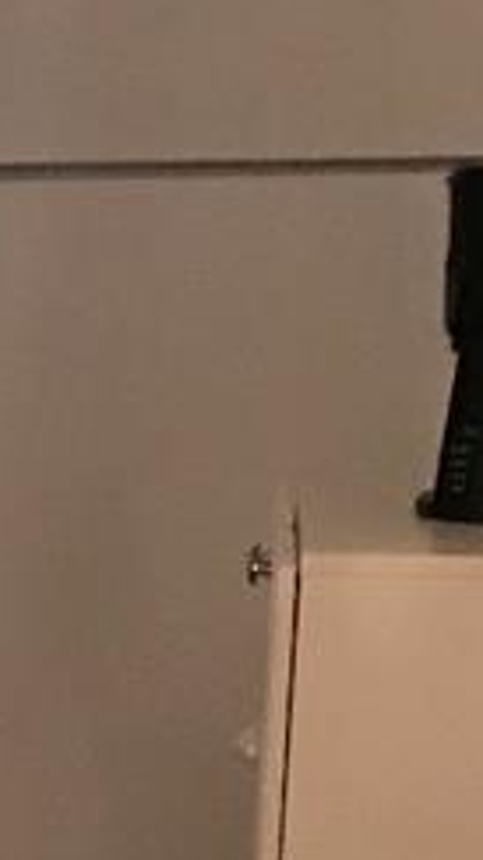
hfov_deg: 5.1
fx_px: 4560
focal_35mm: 200
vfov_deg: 10.6
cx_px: -1706
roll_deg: +1.3
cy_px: 1079
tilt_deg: -13.0
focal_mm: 3.99
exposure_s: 1/15
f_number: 1.8
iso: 80
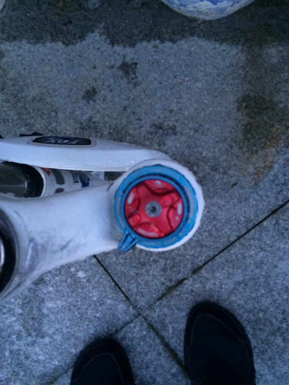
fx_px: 323
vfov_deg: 61.7
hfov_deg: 48.2
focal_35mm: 29
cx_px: 144
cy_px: 192
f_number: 2.2
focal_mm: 4.15
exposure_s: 1/30
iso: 320
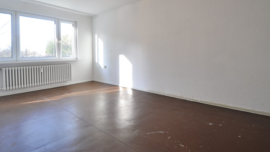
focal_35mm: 18
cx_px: 137
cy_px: 55
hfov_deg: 92.7
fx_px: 129
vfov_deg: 60.0
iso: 200
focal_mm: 10
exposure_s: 1/50
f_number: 3.5
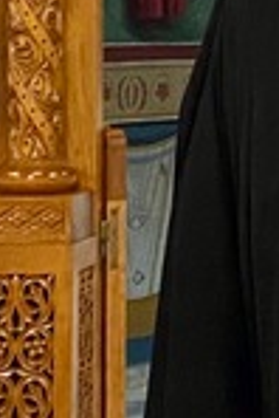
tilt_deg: +0.6
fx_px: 2169
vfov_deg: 10.8
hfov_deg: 7.2
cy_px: -45
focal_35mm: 187
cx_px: 417
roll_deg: +0.2
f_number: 1.8
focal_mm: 4.25
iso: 400
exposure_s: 1/50
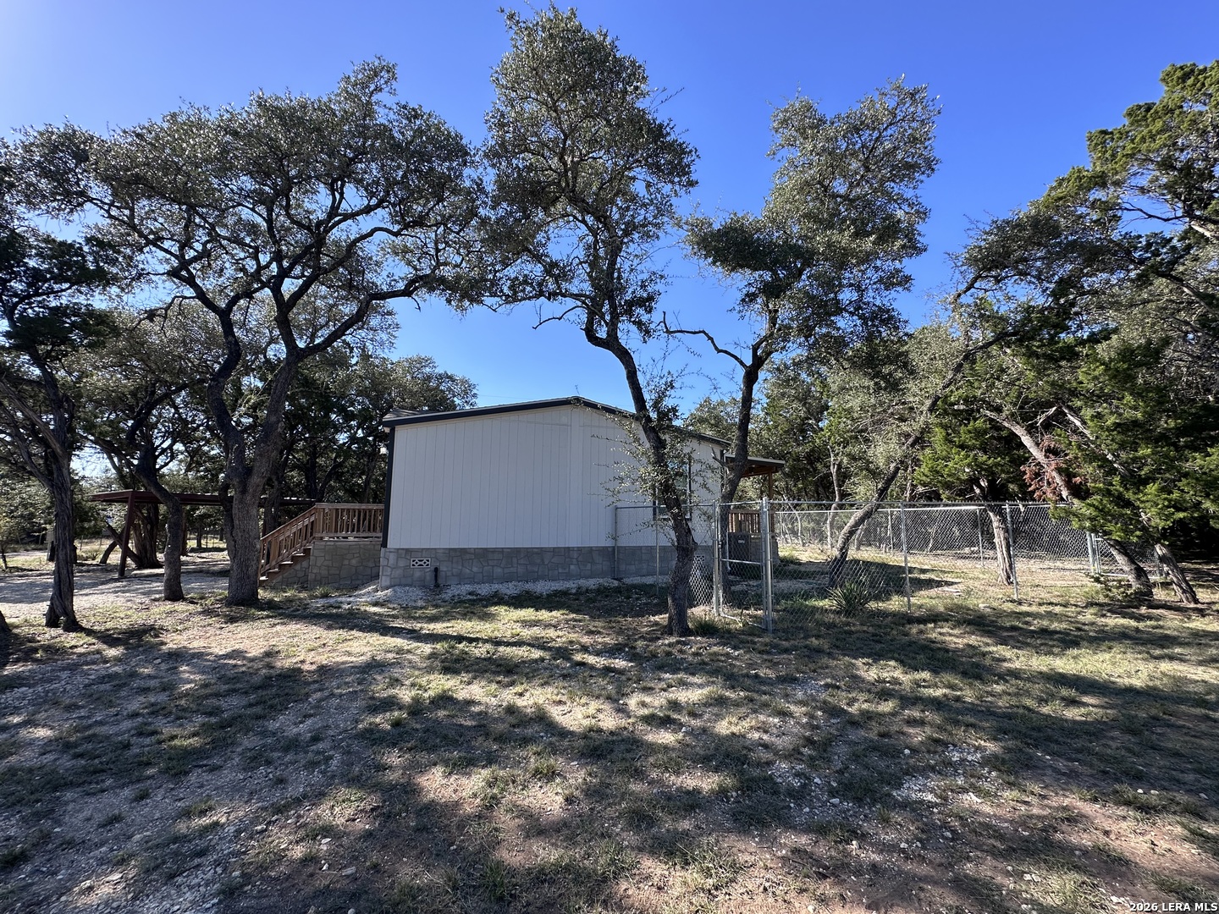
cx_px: 610
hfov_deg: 102.1
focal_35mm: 14
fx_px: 493
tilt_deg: +8.6
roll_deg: -0.2
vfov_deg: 85.7
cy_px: 457
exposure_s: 1/754
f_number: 2.2
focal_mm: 2.22
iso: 40
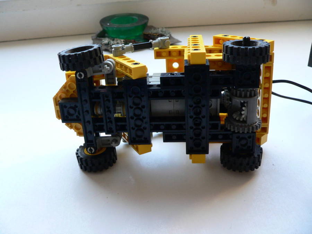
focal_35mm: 36
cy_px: 117
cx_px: 156
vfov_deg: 39.7
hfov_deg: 51.4
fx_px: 324
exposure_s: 1/40
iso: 200
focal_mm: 6
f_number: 2.8
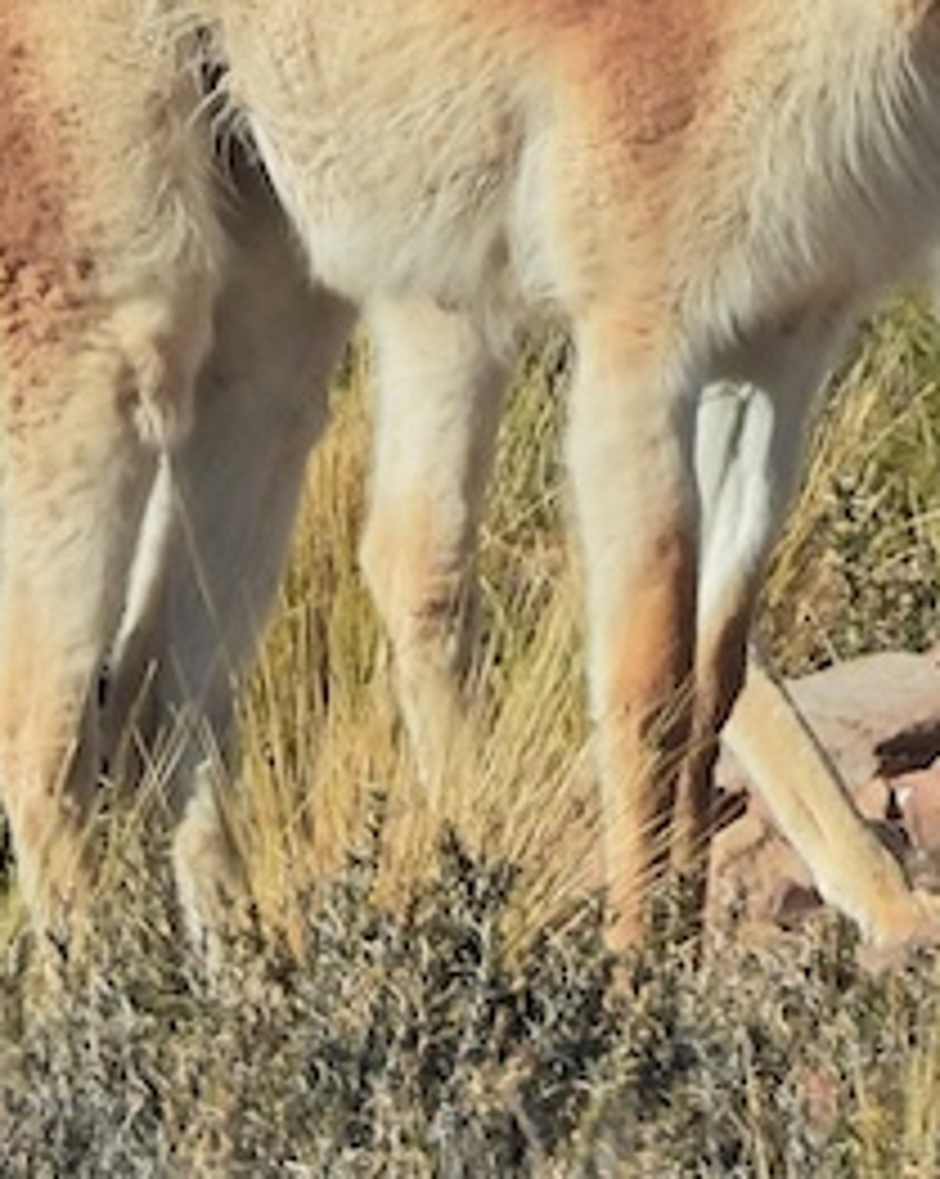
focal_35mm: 3022
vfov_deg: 0.6
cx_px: 1363
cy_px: -594
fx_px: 105276
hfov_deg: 0.5
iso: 100
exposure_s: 1/800
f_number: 5.6
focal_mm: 135
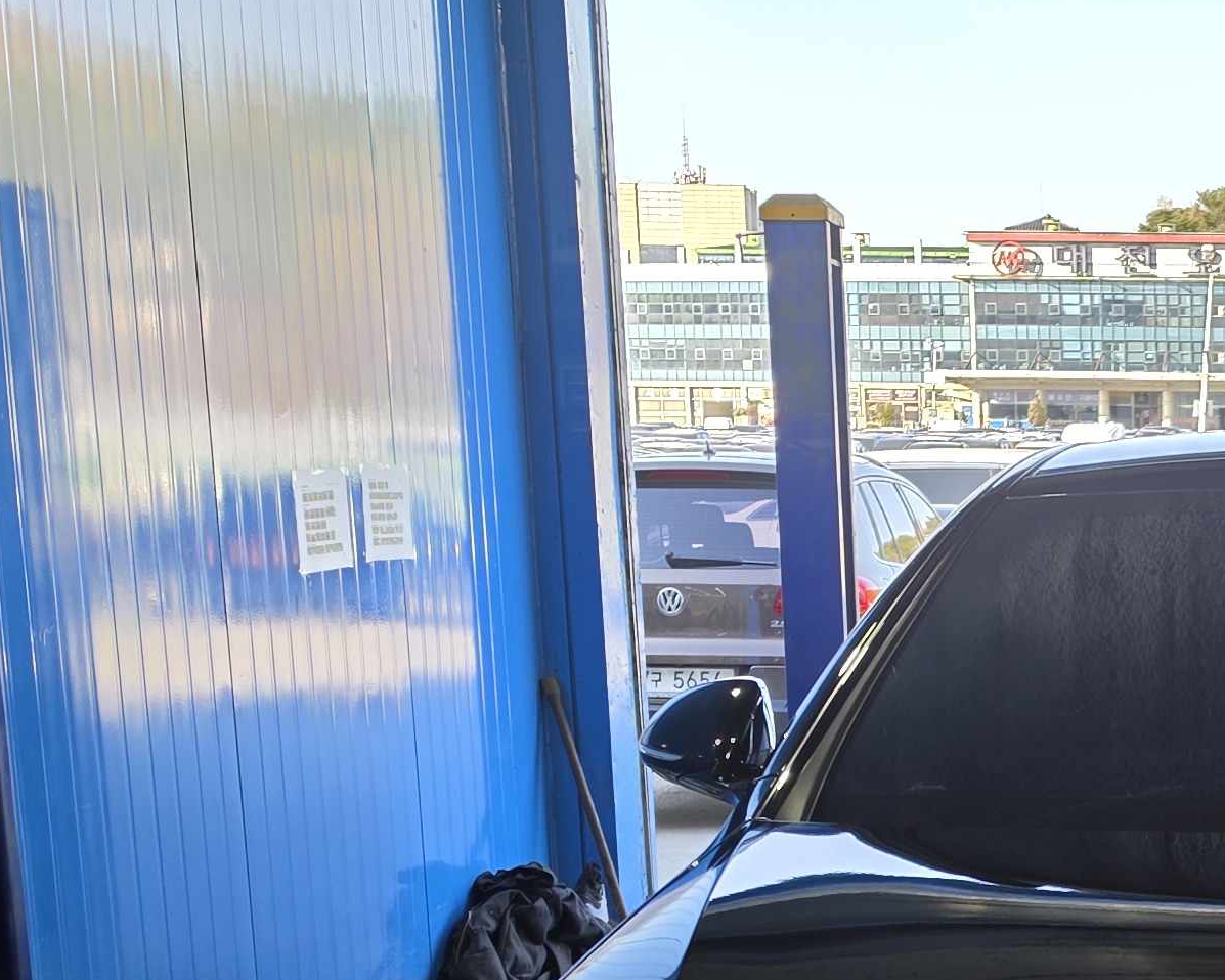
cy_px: 1097
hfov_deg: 23.7
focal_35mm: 75
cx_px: 1362
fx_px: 2720
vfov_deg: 19.5
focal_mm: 6.5
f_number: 1.4
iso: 20
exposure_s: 1/120
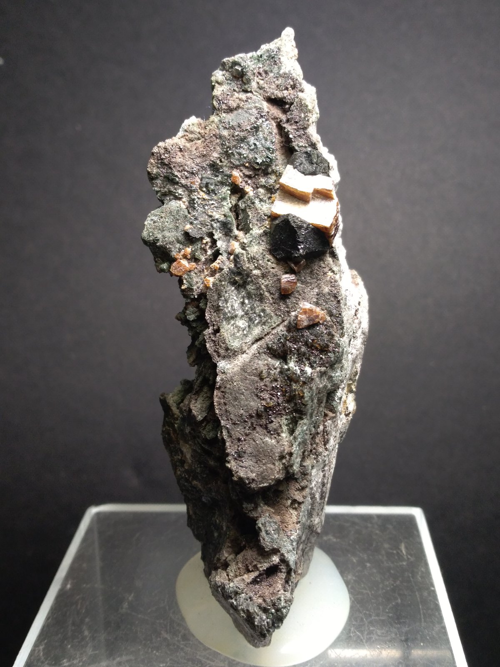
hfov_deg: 53.1
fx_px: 501
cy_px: 334
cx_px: 250
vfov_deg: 67.3
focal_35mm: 26
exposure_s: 1/60
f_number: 2
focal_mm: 3.54
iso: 118
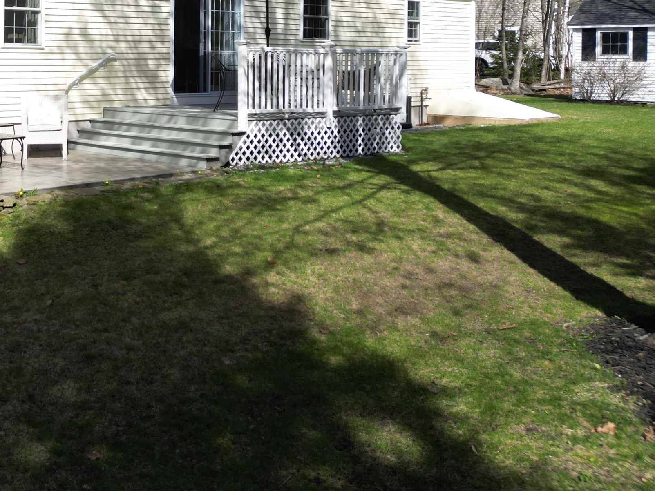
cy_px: 69
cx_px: 39
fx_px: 870
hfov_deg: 37.9
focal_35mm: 46
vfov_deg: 30.4
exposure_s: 1/1600
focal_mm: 6.72
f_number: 1.7
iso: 100
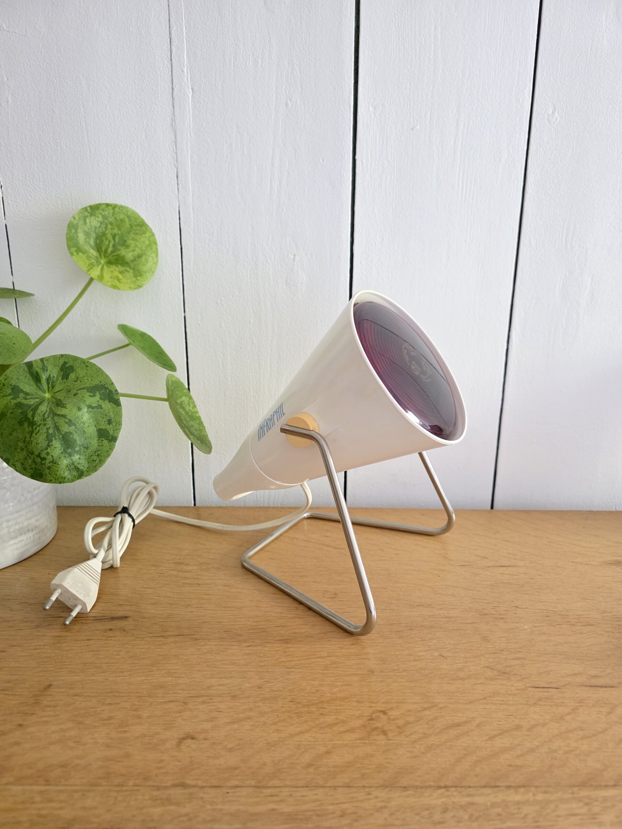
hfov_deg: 58.9
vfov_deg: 73.9
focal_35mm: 23
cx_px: 311
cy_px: 414
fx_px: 551
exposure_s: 1/50
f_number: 1.7
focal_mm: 6.3
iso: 1600
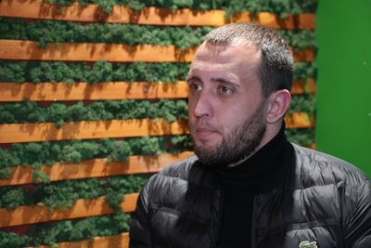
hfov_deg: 30.5
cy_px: 124
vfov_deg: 20.6
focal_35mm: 66
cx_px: 186
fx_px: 680
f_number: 4
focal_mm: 66
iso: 8000
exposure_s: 1/160
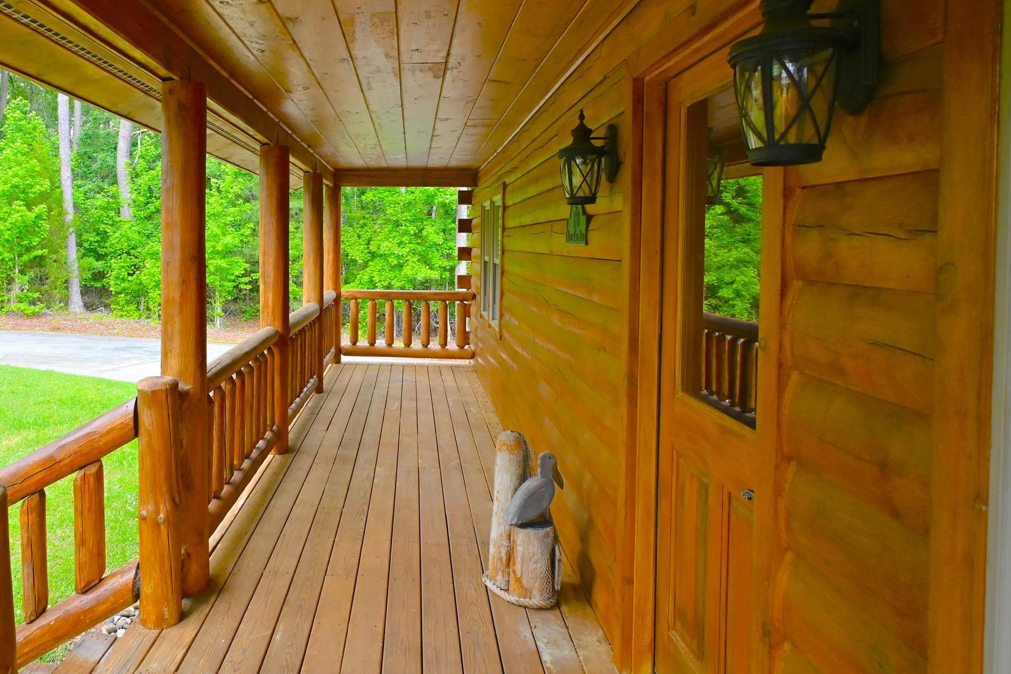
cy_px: 262
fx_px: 730
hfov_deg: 67.1
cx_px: 322
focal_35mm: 26
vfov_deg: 49.2
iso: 250
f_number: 4
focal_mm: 12
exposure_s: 1/250
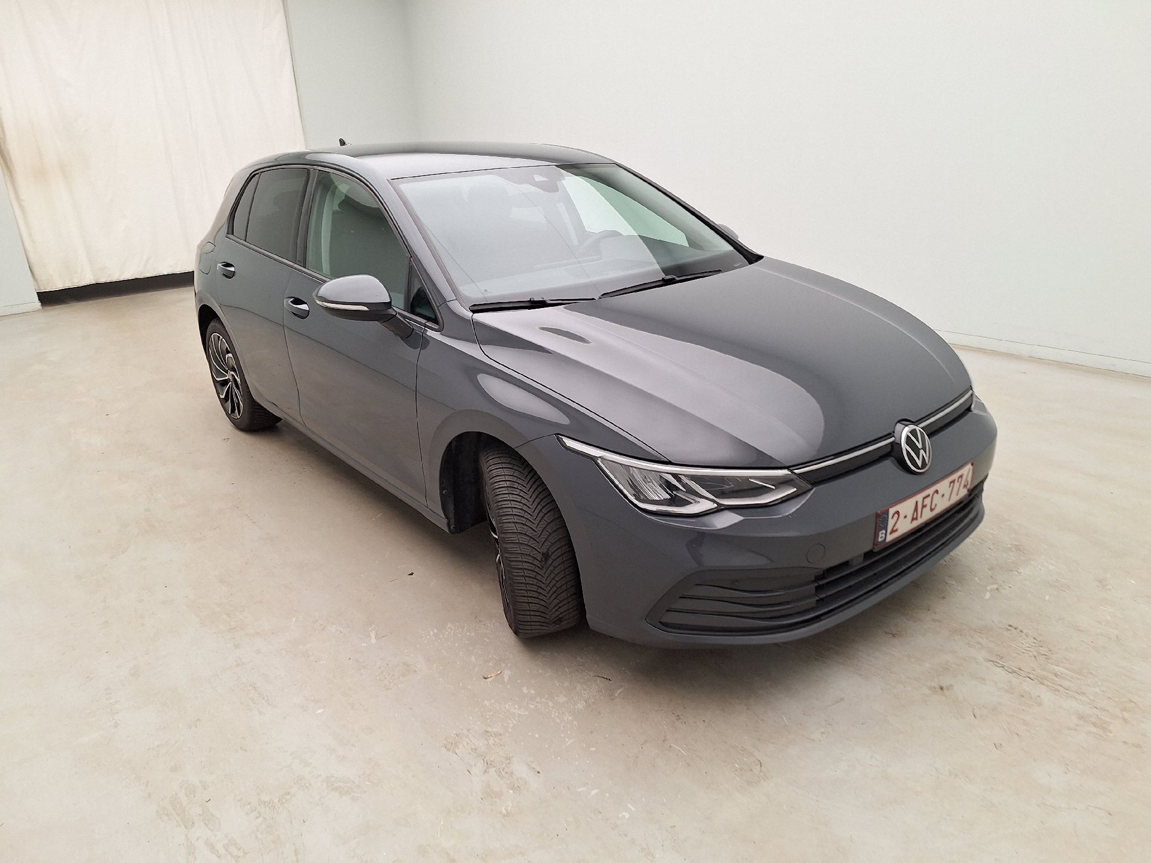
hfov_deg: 73.9
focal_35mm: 23
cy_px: 432
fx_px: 765
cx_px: 576
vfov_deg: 58.9
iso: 50
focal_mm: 5.54
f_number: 1.8
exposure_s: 1/100
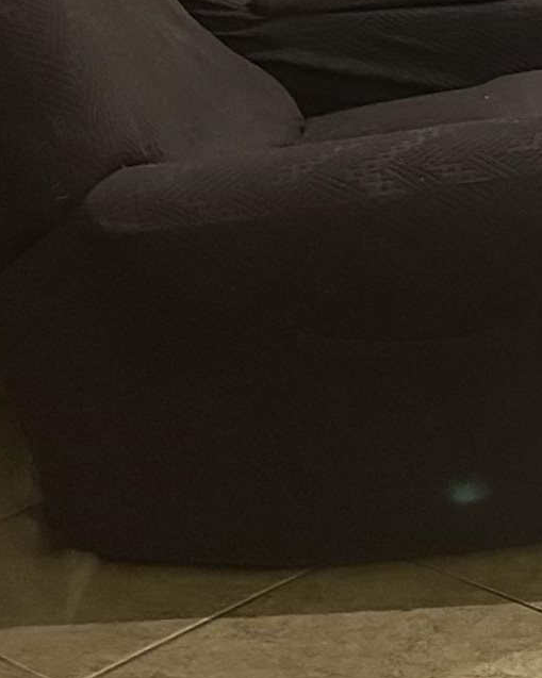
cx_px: 1183
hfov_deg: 11.8
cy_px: -474
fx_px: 2267
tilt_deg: -2.3
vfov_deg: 15.1
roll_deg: -3.0
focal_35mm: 113
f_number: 1.78
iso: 640
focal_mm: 6.86
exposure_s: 1/60
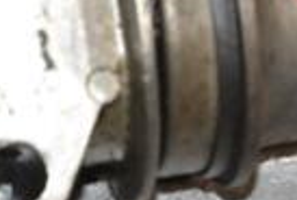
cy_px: -39
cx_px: 225
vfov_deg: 2.8
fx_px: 4061
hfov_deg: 4.2
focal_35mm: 491
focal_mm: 75
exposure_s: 1/200
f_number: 8
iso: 800
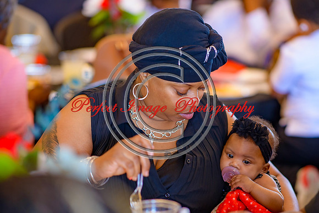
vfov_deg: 10.8
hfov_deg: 16.0
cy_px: 124
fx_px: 1130
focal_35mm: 128
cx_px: 194
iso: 640
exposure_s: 1/125
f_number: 1.8
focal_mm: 105
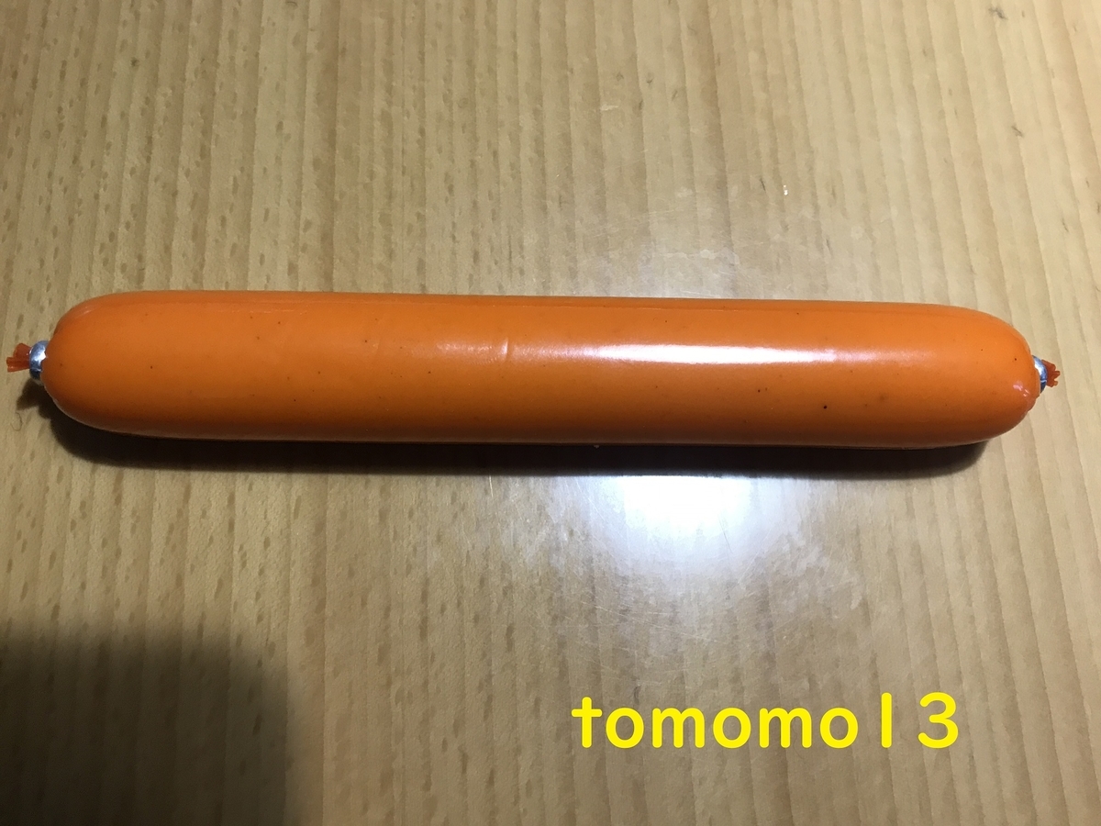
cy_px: 413
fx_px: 891
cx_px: 550
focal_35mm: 28
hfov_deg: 63.4
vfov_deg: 49.7
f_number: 1.8
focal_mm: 3.99
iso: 32
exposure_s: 1/25
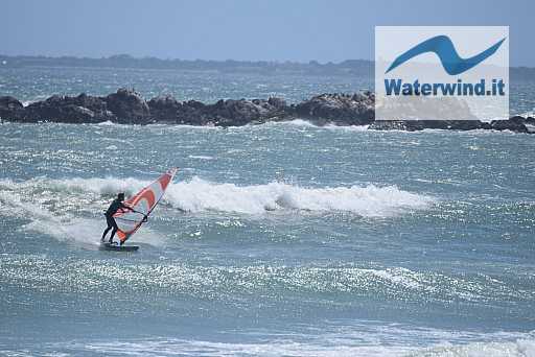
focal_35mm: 450
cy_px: 178
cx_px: 268
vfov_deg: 3.1
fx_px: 6691
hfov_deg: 4.6
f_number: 6.3
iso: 200
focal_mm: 300
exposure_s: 1/640
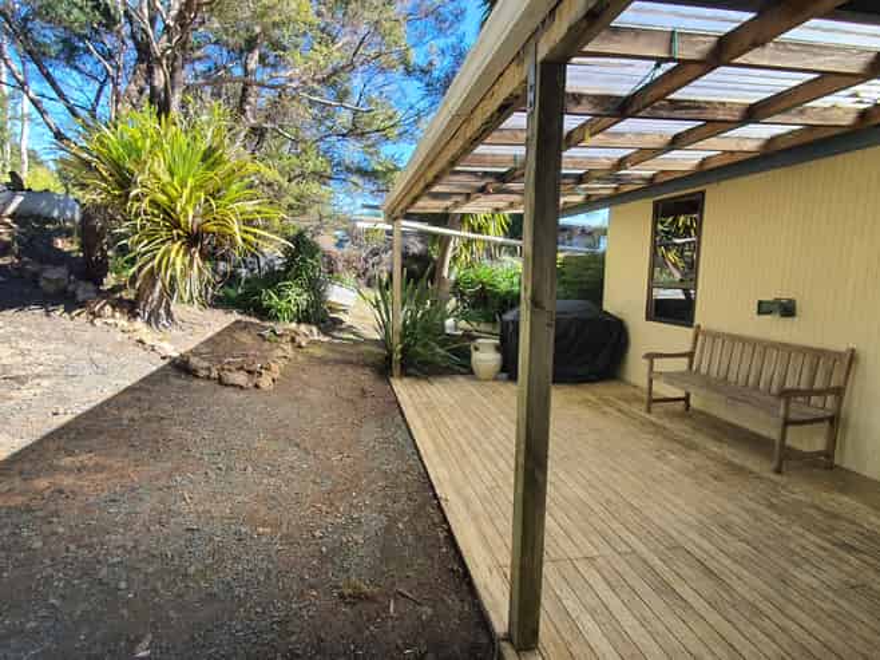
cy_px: 330
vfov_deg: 89.9
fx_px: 330
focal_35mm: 13
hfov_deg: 106.2
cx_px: 440
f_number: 2.2
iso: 50
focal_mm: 1.8
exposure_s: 1/215
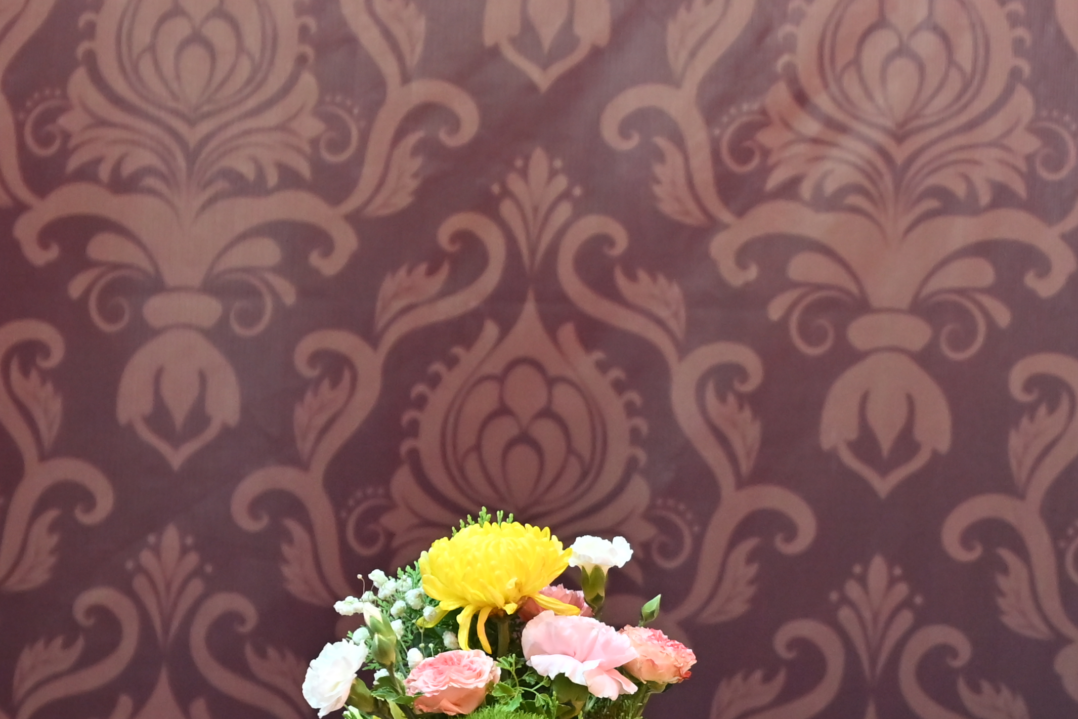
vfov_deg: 4.9
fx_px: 8414
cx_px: 1068
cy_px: 492
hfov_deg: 7.3
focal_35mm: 281
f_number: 4
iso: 1250
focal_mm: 99
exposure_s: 1/200
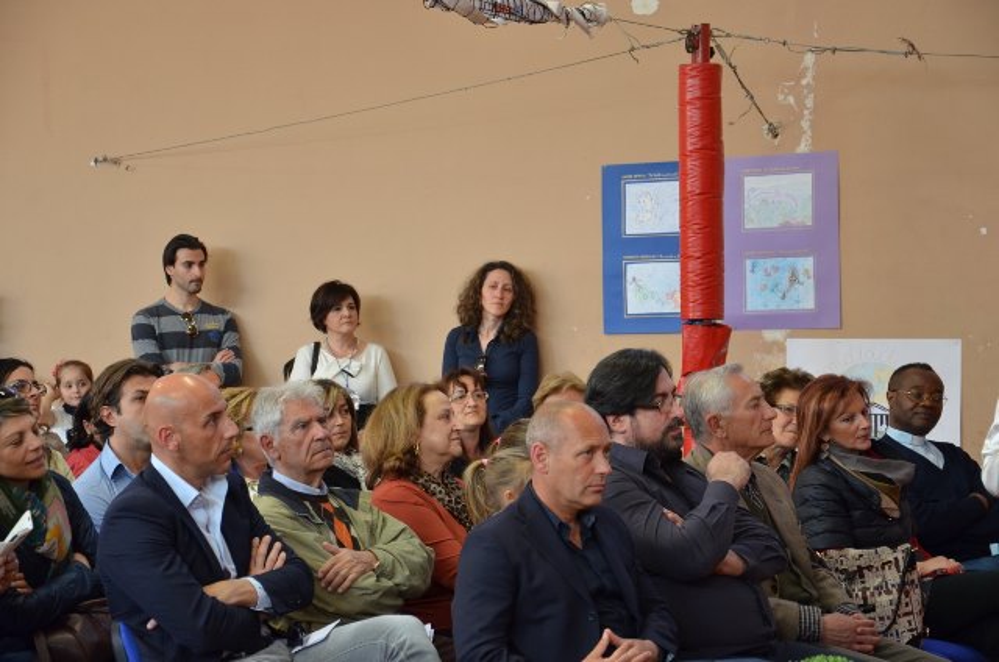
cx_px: 500
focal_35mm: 99
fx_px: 2742
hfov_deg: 20.7
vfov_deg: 13.8
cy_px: 331
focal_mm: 66
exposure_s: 1/60
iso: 800
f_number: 5.3
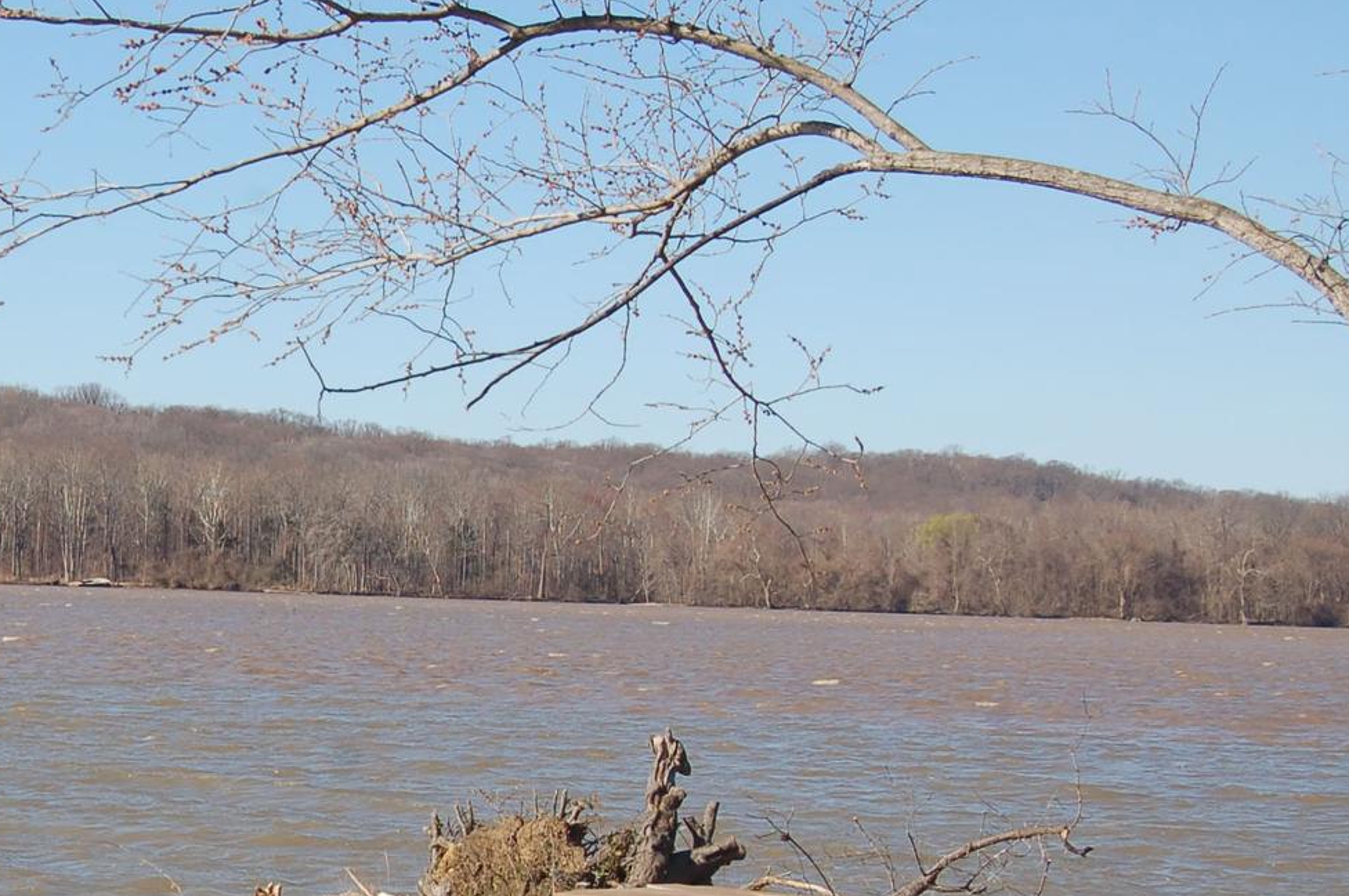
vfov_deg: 12.8
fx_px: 4006
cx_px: -37
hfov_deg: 18.6
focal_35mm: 107
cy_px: 625
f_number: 9
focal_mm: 34
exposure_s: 1/320
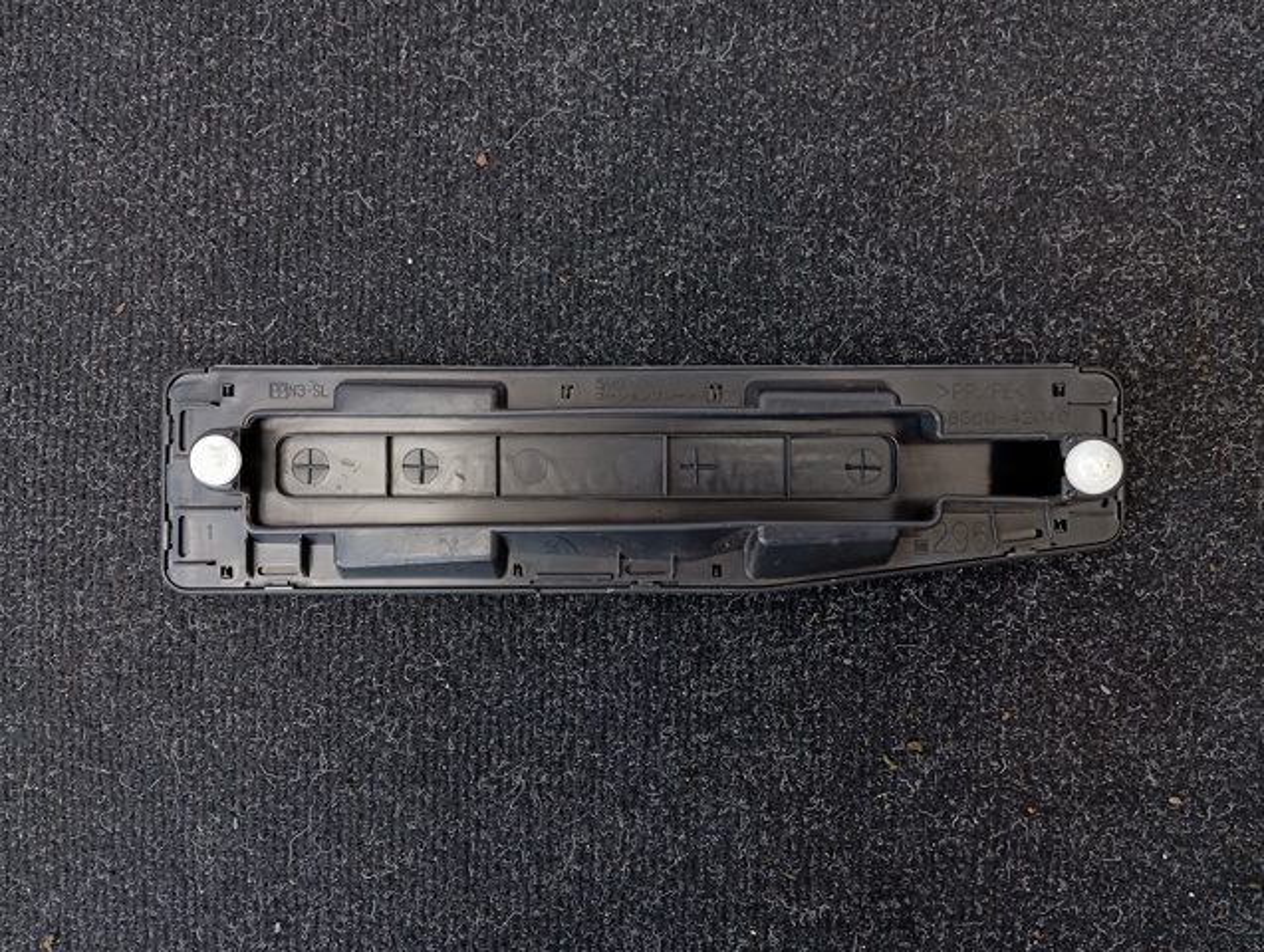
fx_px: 1024
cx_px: 632
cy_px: 476
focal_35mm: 28
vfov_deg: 49.9
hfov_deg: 63.4
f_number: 1.8
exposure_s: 1/50
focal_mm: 4.22
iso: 115
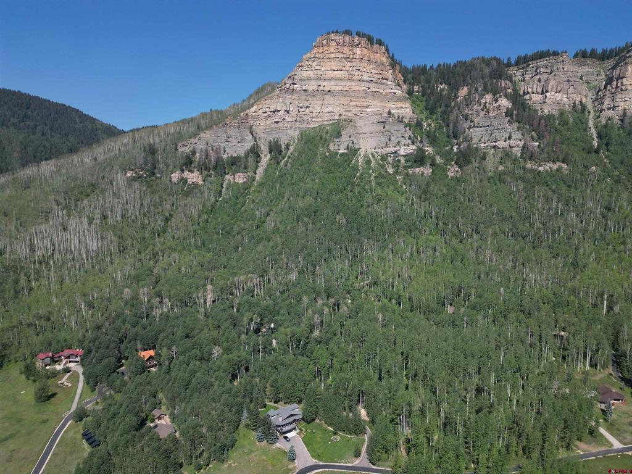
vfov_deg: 56.8
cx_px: 316
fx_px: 438
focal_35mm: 24
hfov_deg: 71.6
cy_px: 237
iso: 100
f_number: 1.7
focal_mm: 6.72
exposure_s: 1/2500
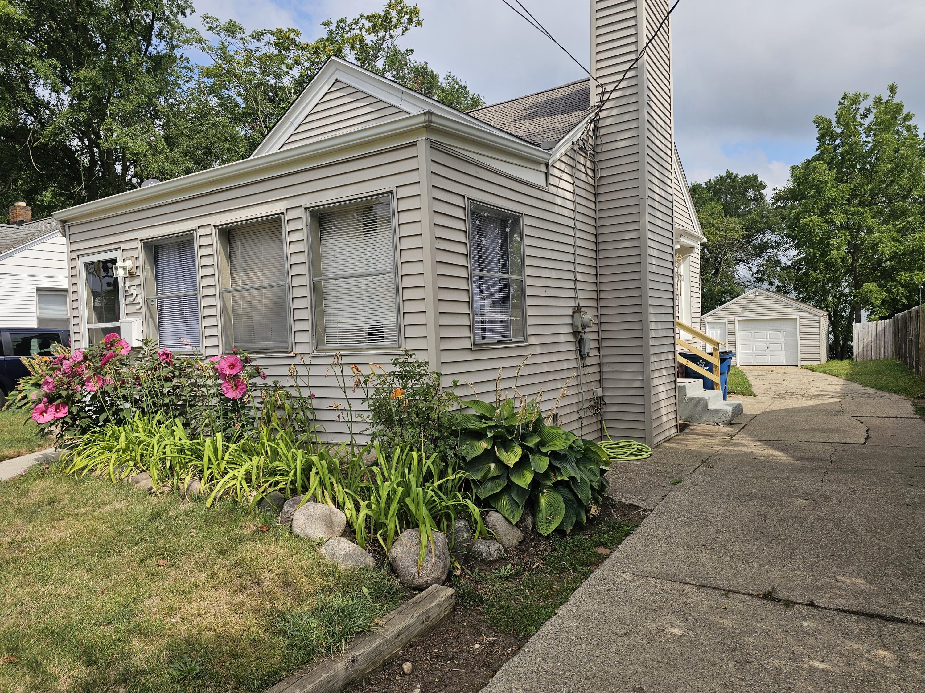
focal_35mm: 23
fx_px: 615
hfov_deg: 73.9
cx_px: 462
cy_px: 346
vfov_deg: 58.9
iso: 10
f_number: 1.7
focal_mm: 6.3
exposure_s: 1/805
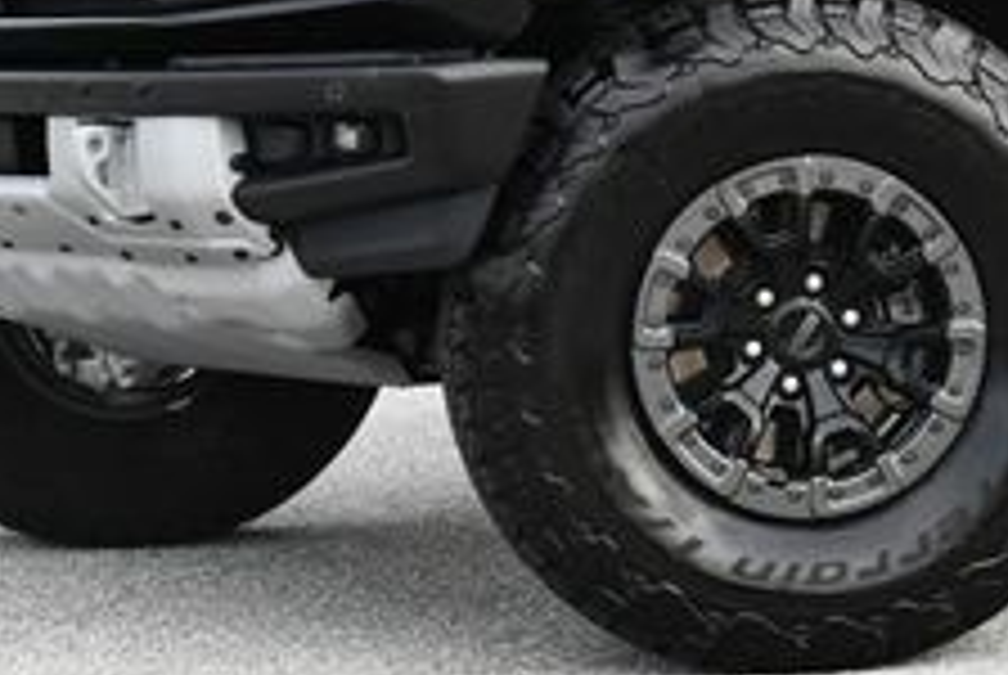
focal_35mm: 137
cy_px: -184
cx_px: 918
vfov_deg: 9.9
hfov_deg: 14.8
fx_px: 3841
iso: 200
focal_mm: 24
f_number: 5.6
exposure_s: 1/250
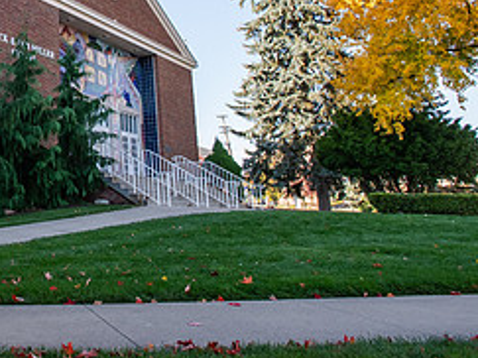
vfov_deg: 34.2
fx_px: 538
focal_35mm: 39
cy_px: 17
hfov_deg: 41.5
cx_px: -2
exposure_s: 1/250
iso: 640
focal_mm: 17
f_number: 9
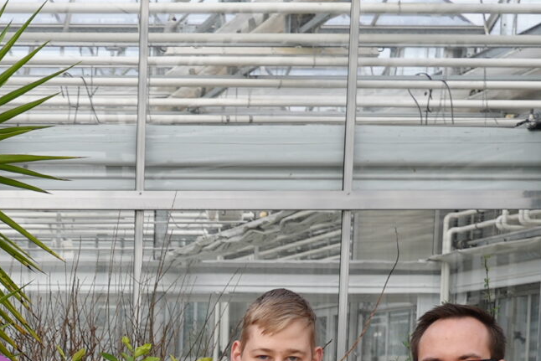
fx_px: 1728
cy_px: 657
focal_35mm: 115
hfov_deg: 16.8
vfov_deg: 11.1
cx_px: -159
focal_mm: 29
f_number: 4
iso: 80
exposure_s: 1/160
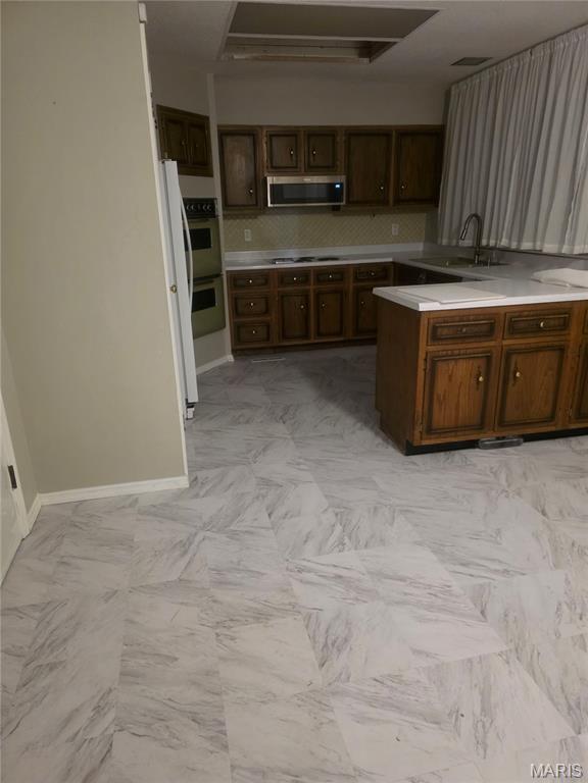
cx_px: 294
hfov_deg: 58.9
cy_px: 392
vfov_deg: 73.9
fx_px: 521
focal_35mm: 23
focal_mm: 6.3
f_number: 1.7
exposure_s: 1/60
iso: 1250
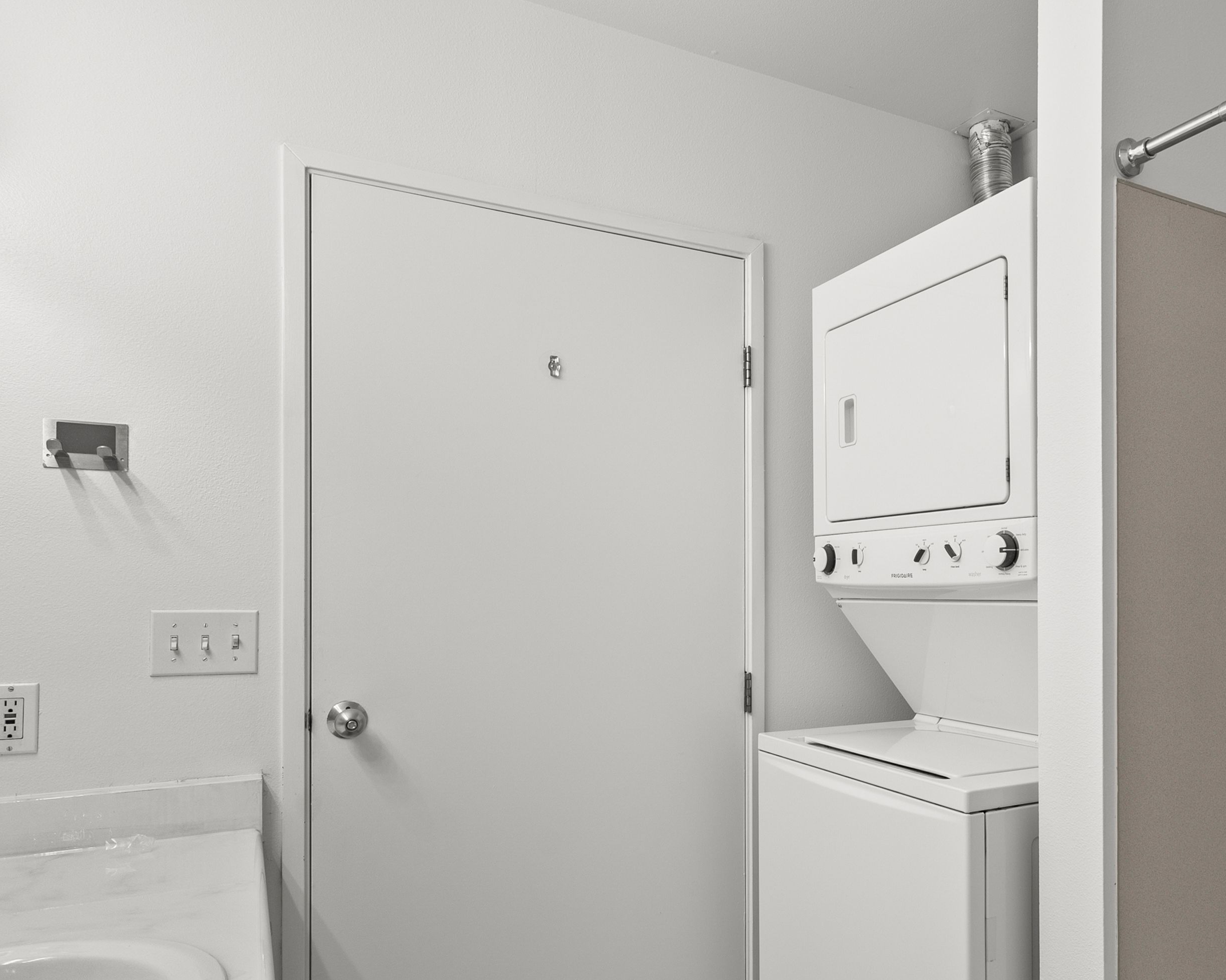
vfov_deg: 54.4
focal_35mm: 26
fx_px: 943
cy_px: 602
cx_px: 793
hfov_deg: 64.7
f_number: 8
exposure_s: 1/8
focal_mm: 16
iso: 400
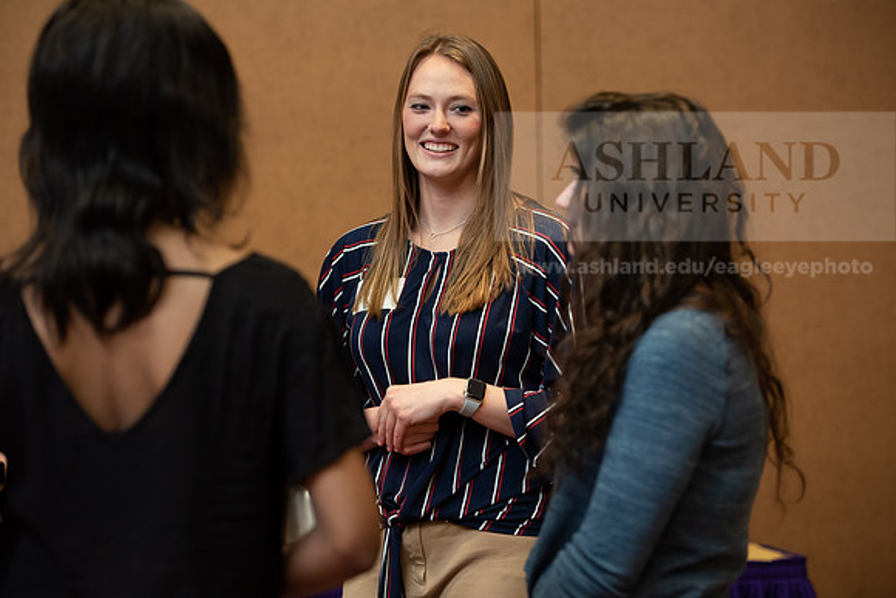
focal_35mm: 110
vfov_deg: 12.5
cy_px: 299
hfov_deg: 18.6
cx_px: 448
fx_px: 2738
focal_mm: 110
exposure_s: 1/200
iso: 1600
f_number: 3.5
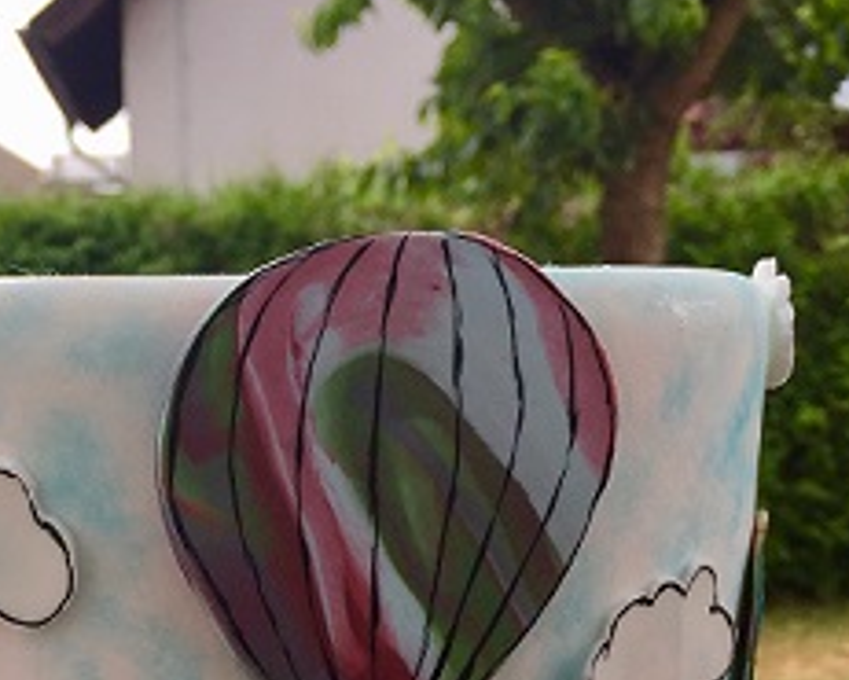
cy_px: 823
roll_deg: +0.1
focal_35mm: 70
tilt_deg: -15.2
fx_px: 1760
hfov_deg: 26.8
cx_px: 222
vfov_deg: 20.4
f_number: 2.2
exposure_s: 1/608
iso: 32
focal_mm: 4.15
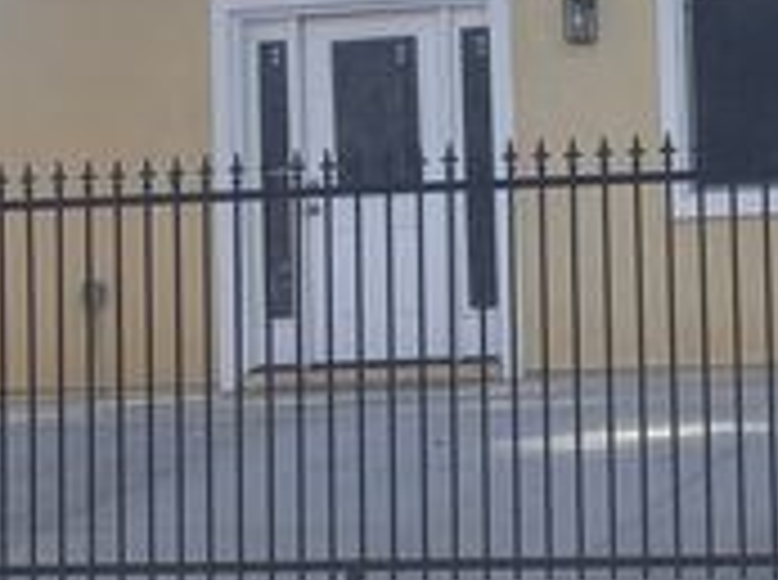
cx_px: 971
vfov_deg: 10.6
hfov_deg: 13.8
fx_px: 3118
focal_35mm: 139
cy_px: 92
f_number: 1.78
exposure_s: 1/2331
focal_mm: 6.76
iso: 64
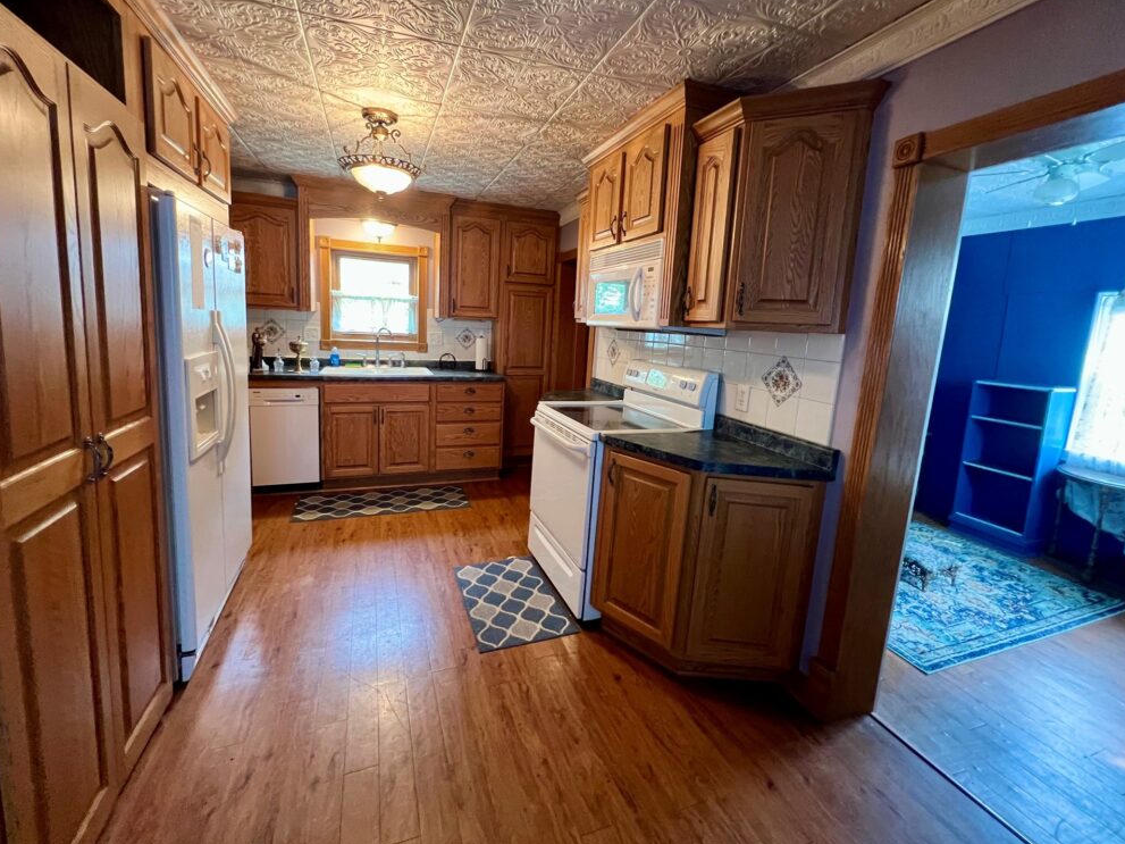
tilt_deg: -8.2
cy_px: 393
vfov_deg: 85.5
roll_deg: -2.3
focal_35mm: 14
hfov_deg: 102.1
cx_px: 560
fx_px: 455
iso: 500
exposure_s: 1/60
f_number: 1.8
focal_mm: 1.57
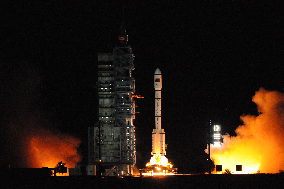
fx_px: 2365
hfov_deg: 6.9
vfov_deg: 4.6
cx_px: 142
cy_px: 94
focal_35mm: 300
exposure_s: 1/250
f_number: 13
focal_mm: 300
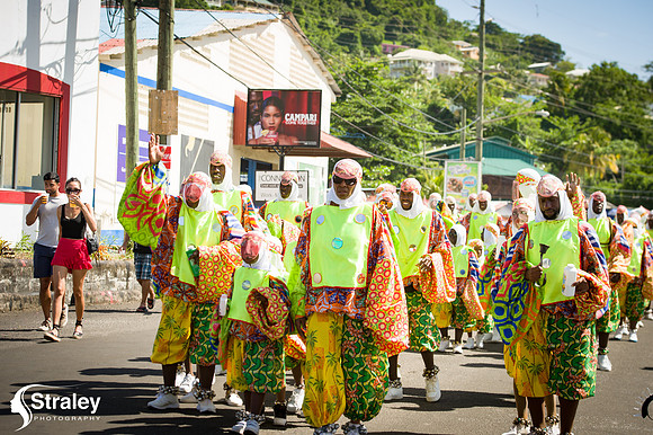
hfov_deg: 24.8
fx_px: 1486
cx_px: 326
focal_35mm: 82
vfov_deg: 16.6
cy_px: 218
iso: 100
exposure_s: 1/200
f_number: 6.3
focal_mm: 82
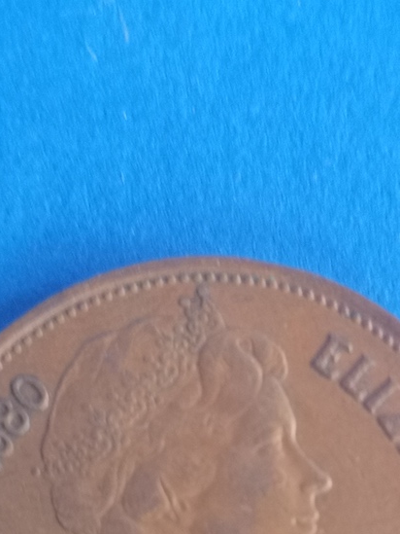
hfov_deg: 13.2
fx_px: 1725
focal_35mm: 112
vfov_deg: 17.3
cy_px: 481
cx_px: 202
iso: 160
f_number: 1.8
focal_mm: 5.58
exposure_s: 1/50
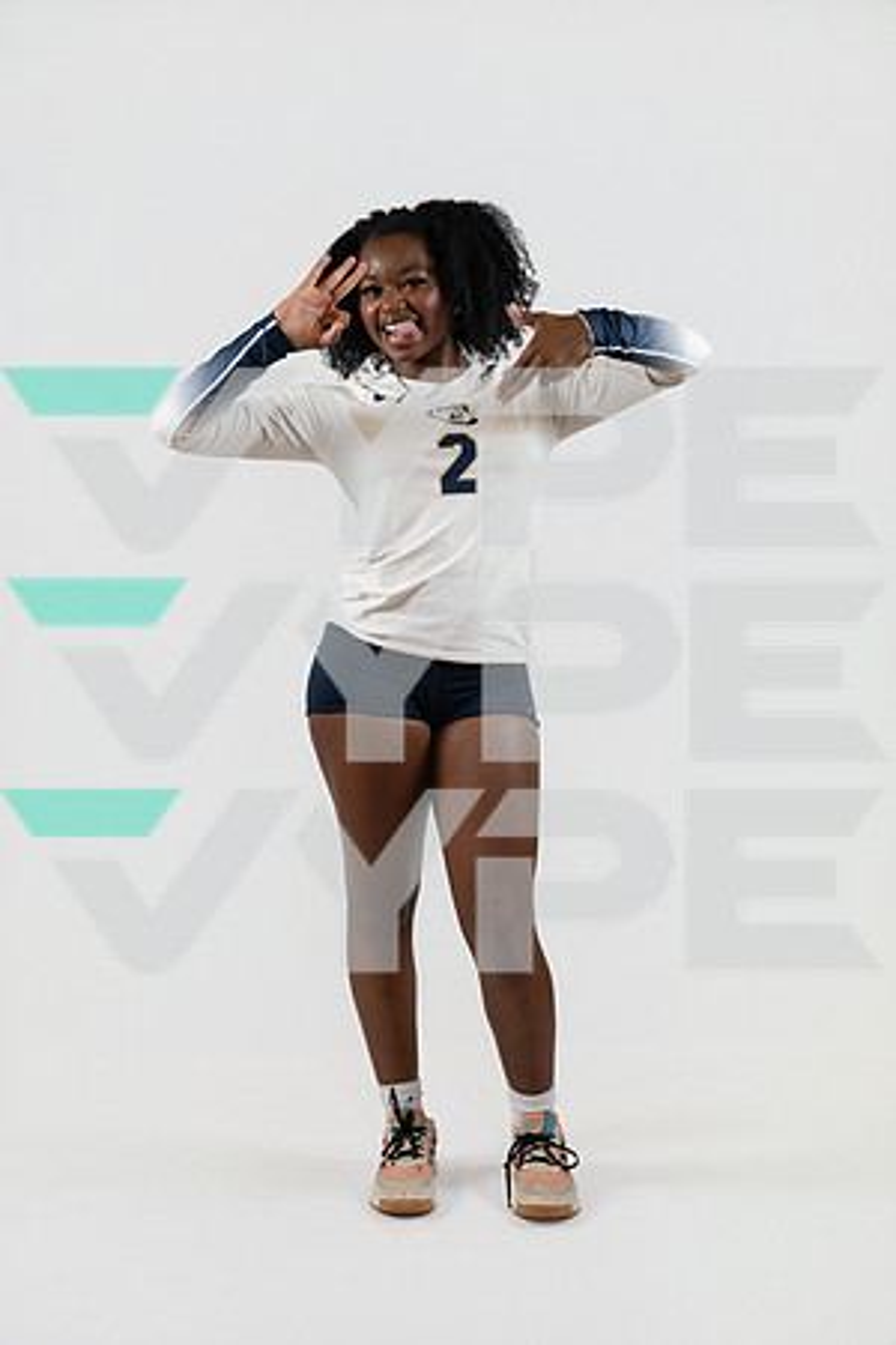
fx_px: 1833
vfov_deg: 40.3
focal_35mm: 49
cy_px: 672
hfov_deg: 27.5
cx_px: 448
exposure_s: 1/160
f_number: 4
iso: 400
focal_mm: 49.1
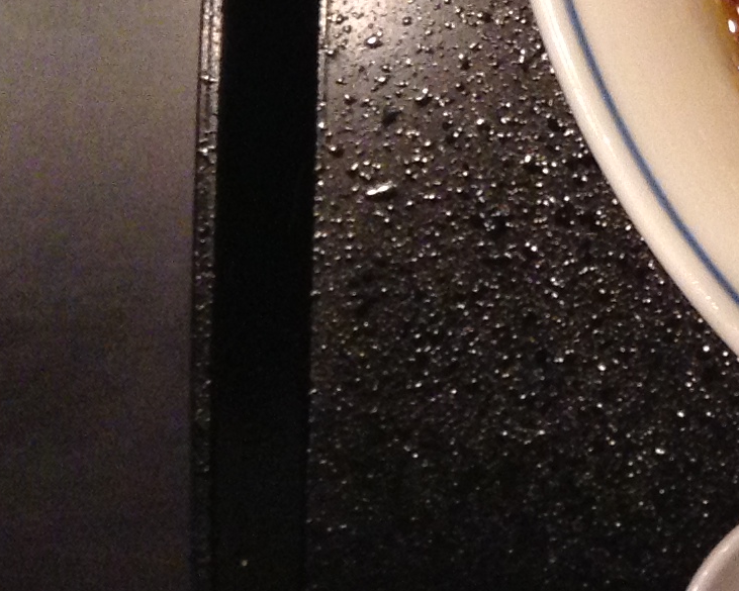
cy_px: -162
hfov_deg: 15.3
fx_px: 2494
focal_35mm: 114
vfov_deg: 13.1
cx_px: 1172
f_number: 2.4
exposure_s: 1/24
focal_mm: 3.3
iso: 125
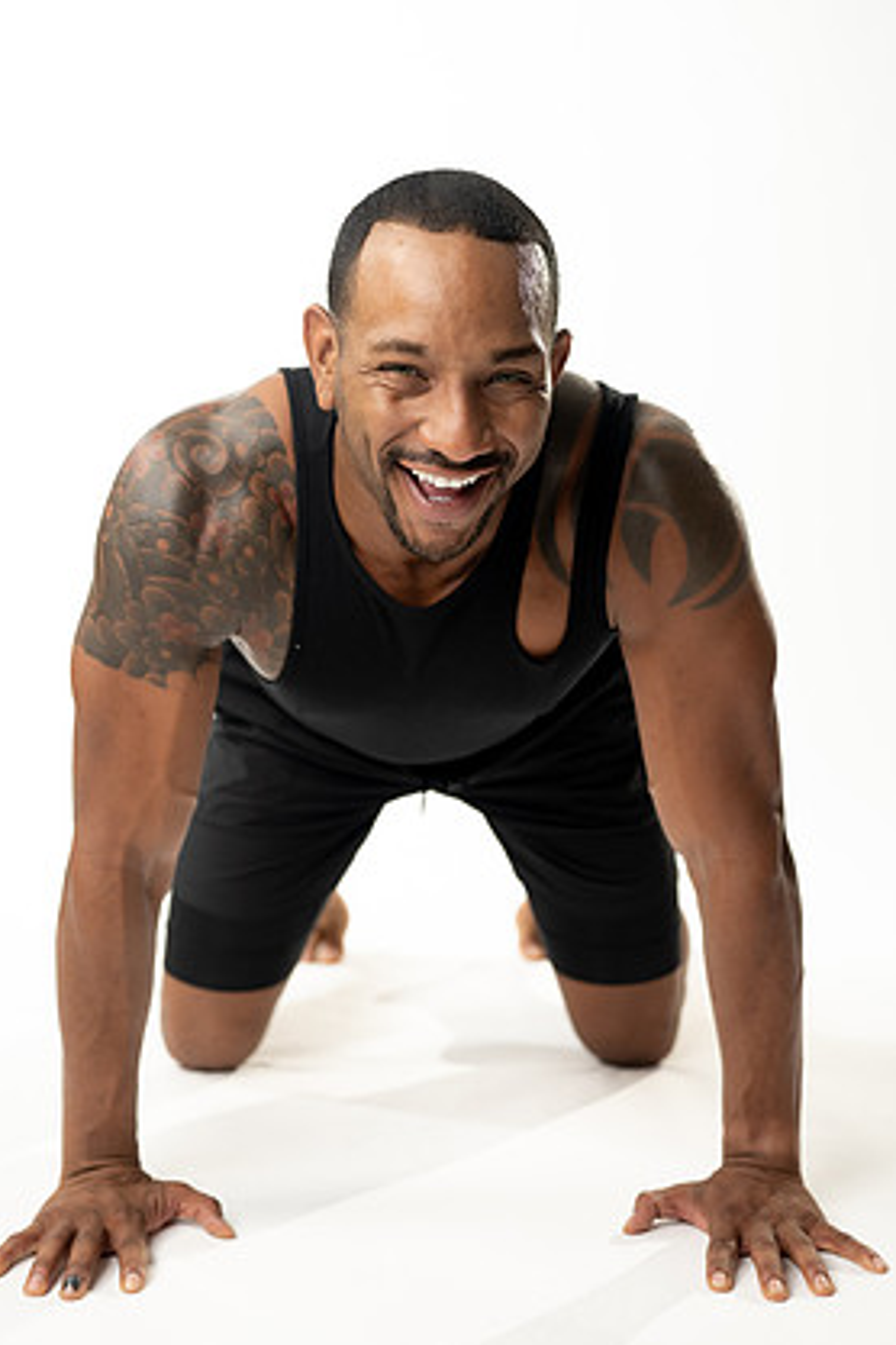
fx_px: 2016
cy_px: 674
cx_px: 422
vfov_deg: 36.9
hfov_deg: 25.1
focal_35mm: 54
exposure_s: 1/80
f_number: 3.2
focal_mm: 50
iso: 800
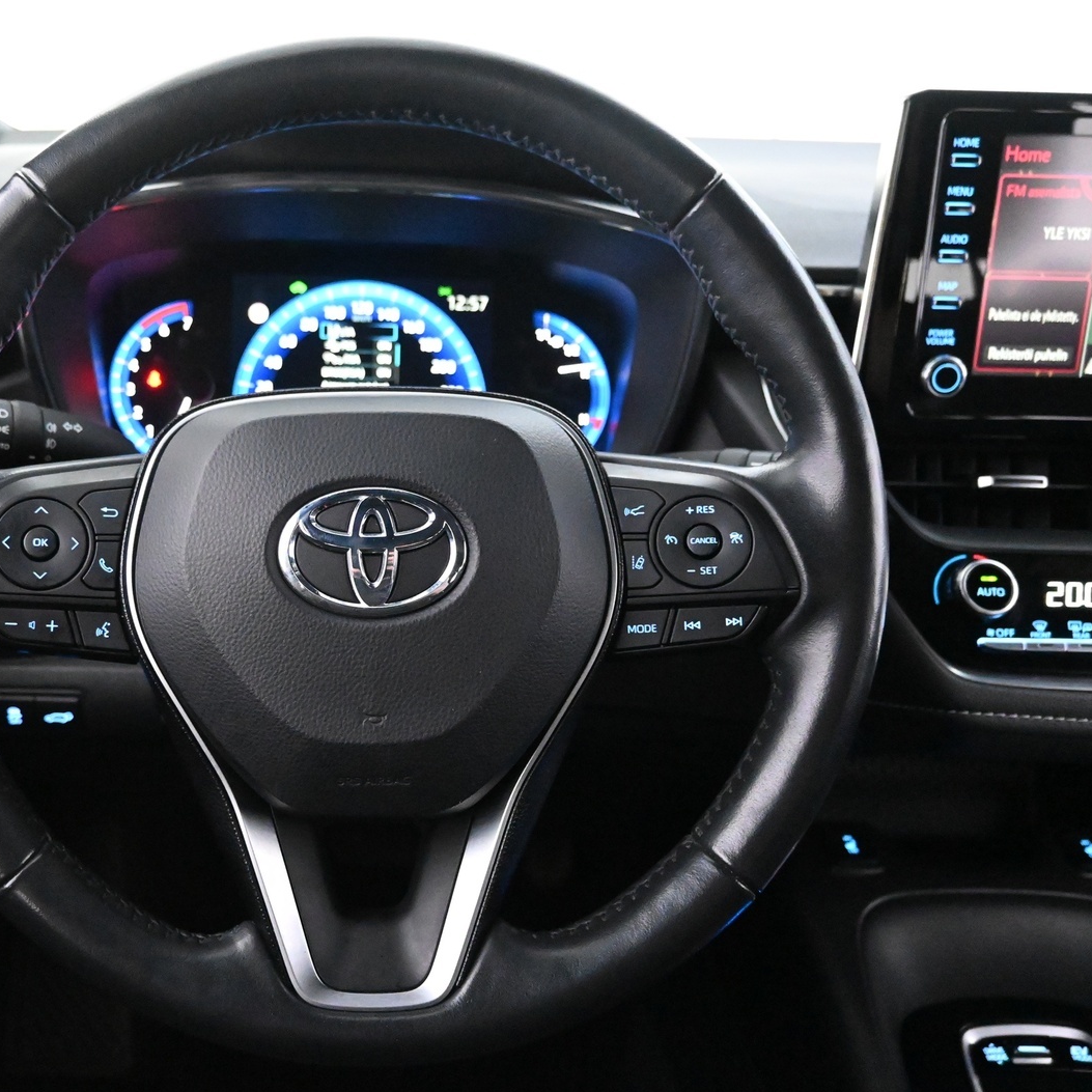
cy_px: 543
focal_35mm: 34
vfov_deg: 48.0
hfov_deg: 47.3
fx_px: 1225
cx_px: 370
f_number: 3.5
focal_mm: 17.5
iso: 10000
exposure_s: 1/30
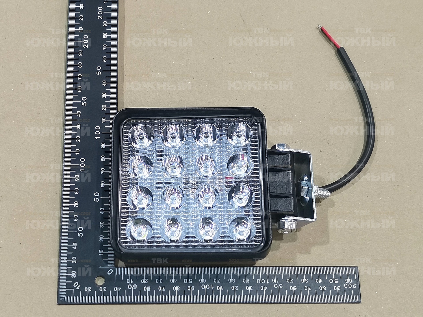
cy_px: 158
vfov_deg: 53.1
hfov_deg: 67.3
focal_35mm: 26
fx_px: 318
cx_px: 212
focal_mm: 4.66
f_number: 1.4
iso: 200
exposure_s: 1/100
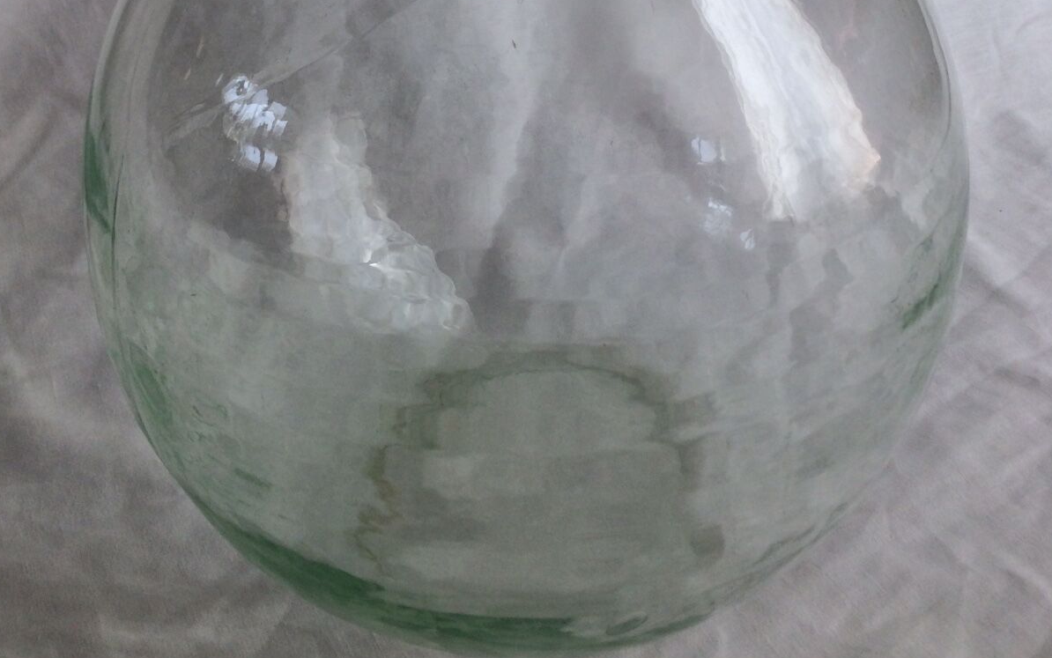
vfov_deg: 28.4
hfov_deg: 47.2
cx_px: 532
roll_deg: +0.5
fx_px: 1204
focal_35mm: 42
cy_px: -20
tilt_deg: -17.5
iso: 32
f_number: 2.2
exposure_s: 1/351
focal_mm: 4.15
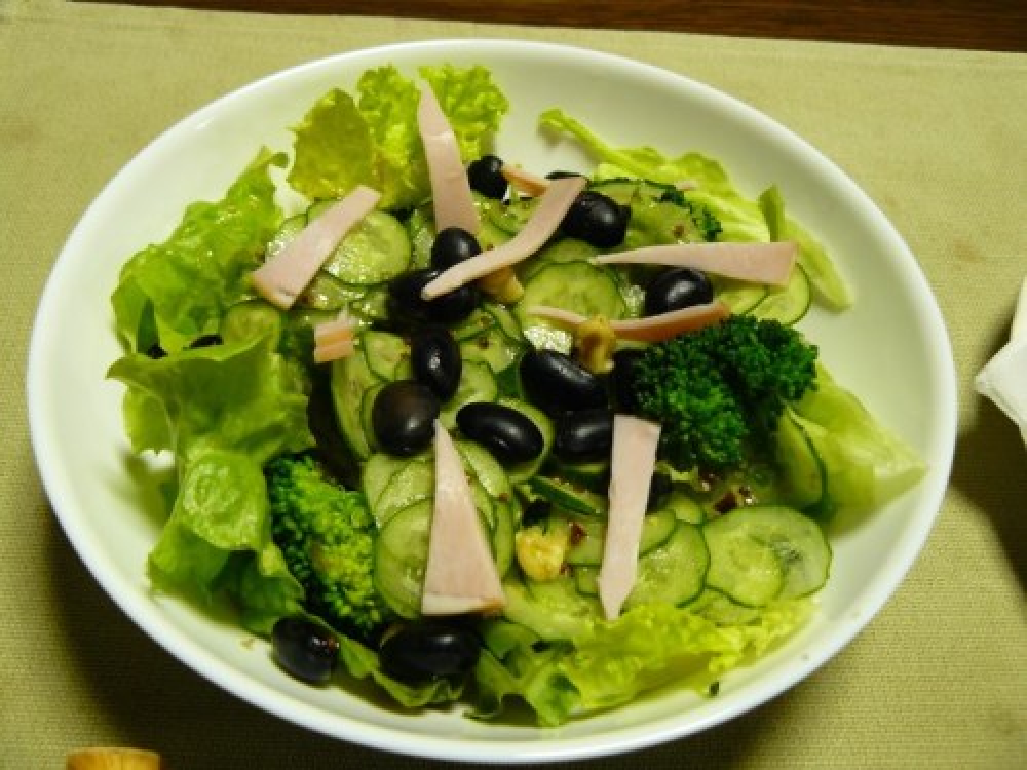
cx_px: 514
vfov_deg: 39.7
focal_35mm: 36
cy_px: 385
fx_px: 1068
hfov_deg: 51.4
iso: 200
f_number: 2.8
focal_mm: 6
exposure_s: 1/13
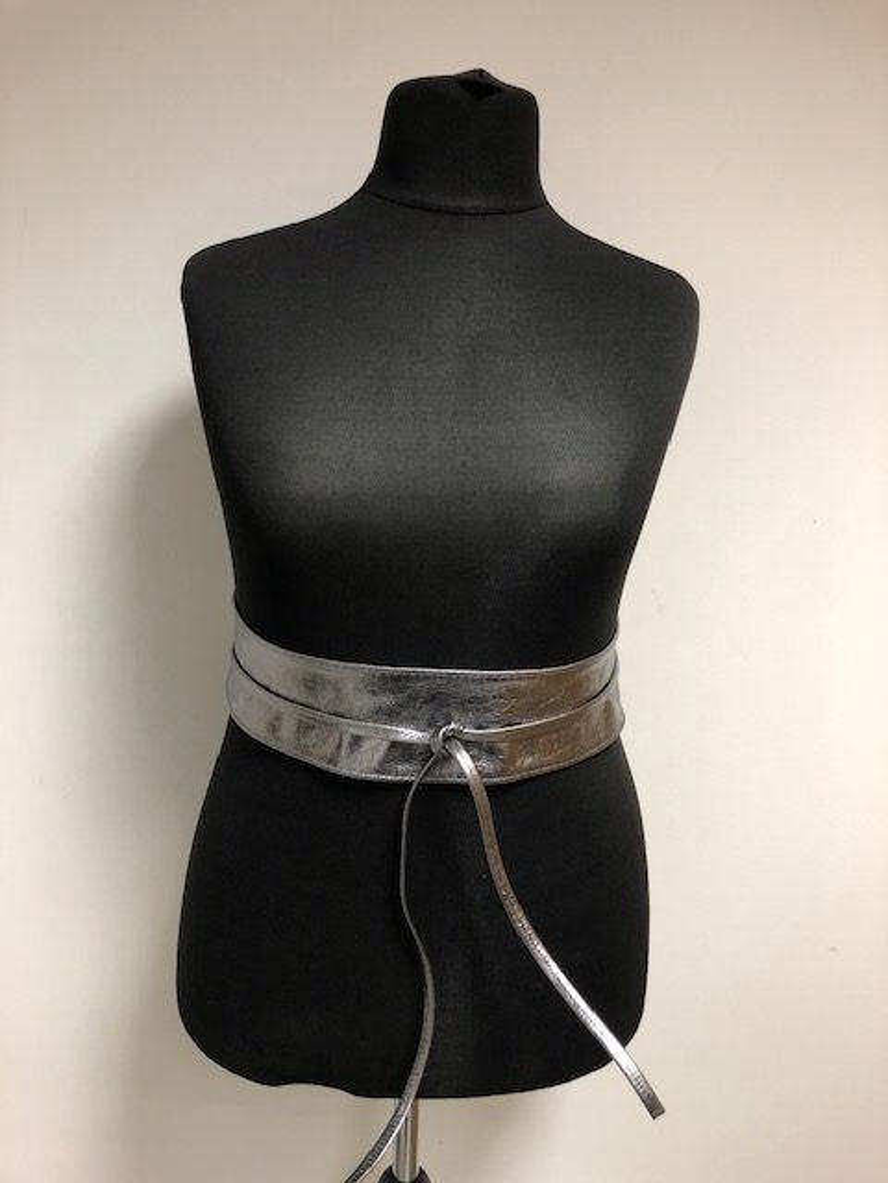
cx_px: 444
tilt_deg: -13.1
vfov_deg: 63.4
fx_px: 958
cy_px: 592
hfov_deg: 49.7
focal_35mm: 28
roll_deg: -2.0
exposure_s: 1/20
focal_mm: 3.99
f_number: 1.8
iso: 40
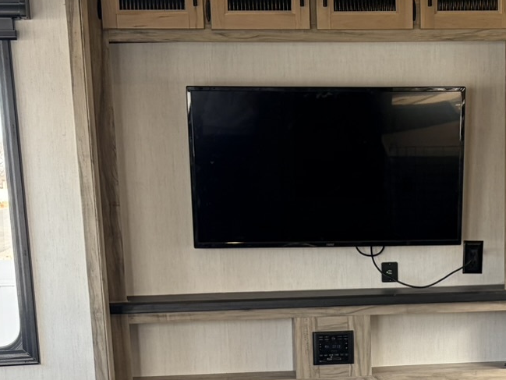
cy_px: 401
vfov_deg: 17.5
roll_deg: +1.2
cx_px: 377
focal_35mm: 82
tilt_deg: -10.4
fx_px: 1199
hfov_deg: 23.6
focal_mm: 5.96
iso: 64
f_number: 1.6
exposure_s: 1/188
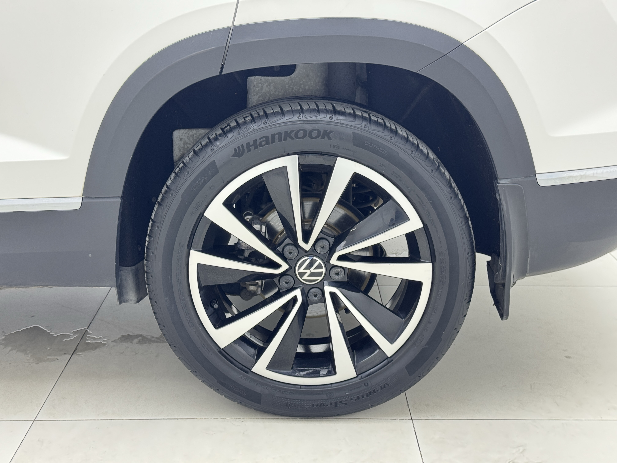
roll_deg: +0.8
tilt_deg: -17.4
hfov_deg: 39.7
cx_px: 308
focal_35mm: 48
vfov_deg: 30.3
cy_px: 232
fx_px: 856
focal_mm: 6.76
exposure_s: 1/100
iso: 64
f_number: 1.78
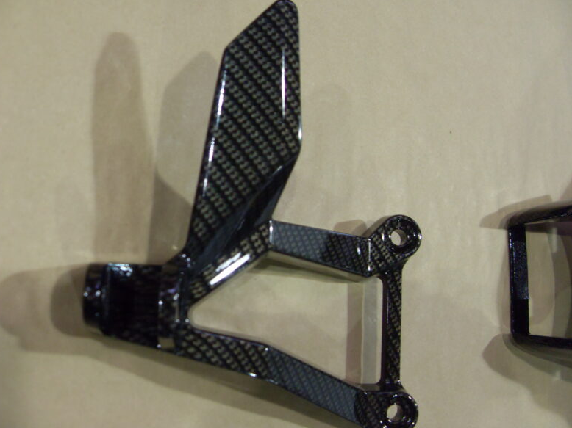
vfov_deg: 39.6
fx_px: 595
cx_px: 285
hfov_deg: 51.4
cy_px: 214
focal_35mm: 36
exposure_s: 1/30
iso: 200
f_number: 2.8
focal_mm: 6.3
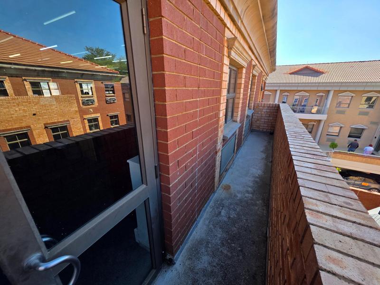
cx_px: 190
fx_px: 143
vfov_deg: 89.9
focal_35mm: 13
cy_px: 142
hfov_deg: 106.2
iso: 40
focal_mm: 2.2
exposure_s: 1/329
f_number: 1.9
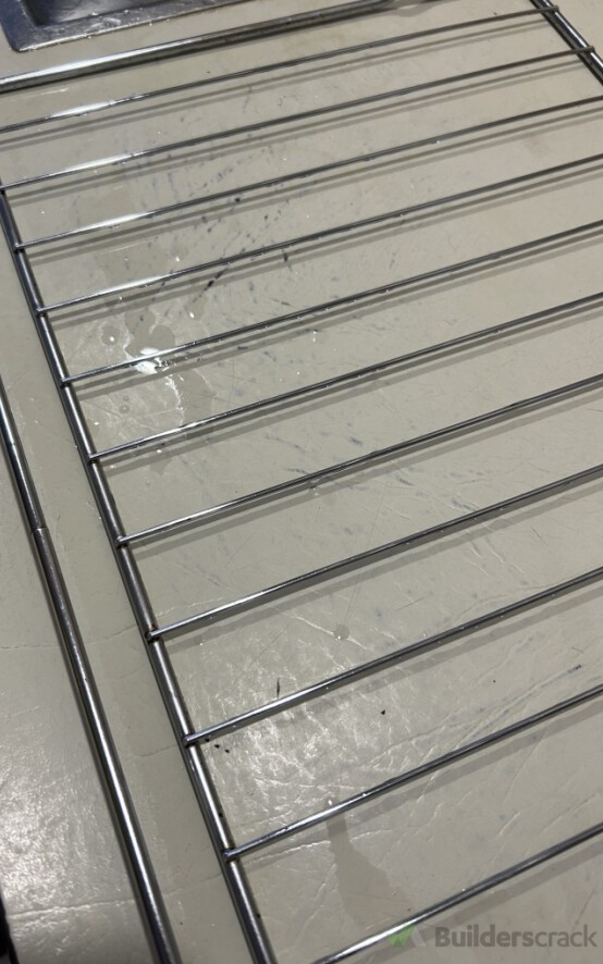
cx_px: 254
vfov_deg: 66.5
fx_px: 736
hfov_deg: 44.4
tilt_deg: -63.6
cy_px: 481
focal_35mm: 28
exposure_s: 1/100
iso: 100
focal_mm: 5.7
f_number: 1.5
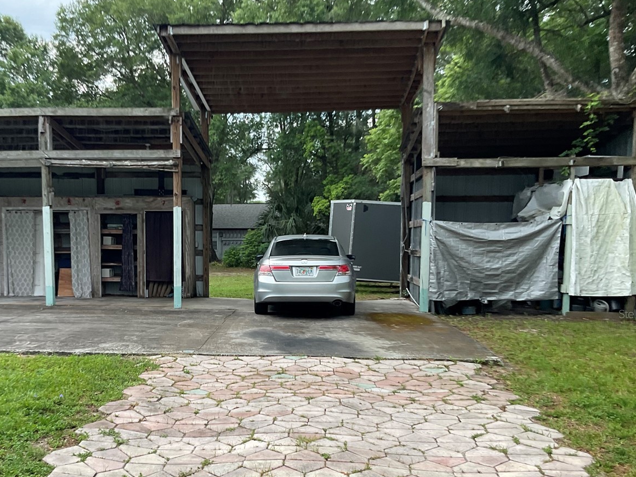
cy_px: 314
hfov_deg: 46.3
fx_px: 735
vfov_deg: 35.6
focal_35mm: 40
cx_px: 232
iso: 32
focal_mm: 3
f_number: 1.8
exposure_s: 1/120
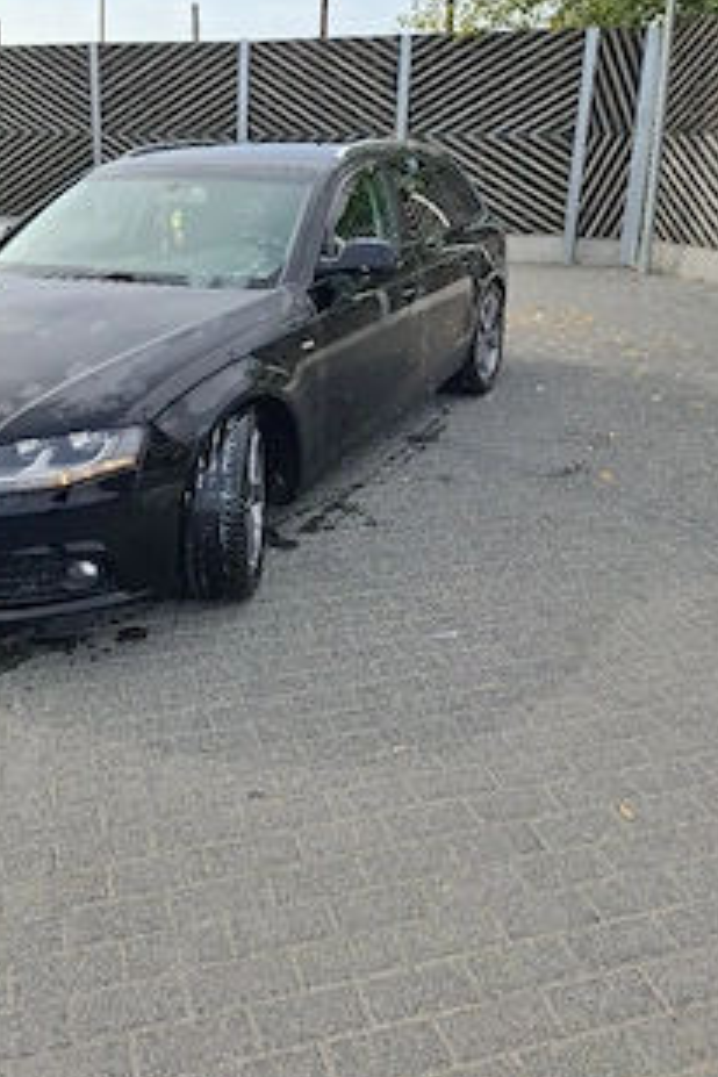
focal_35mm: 31
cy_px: 432
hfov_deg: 42.1
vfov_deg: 59.8
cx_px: 279
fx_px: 927
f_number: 1.8
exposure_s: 1/1667
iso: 50
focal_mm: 5.54
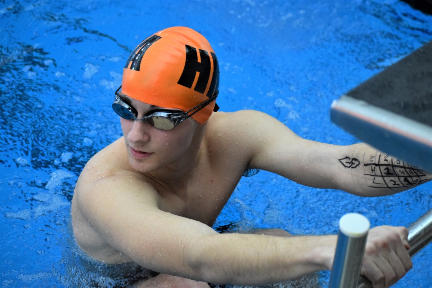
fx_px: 990
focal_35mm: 82
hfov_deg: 24.6
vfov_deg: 16.6
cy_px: 144
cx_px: 216
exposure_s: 1/160
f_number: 4
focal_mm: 55
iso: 3200
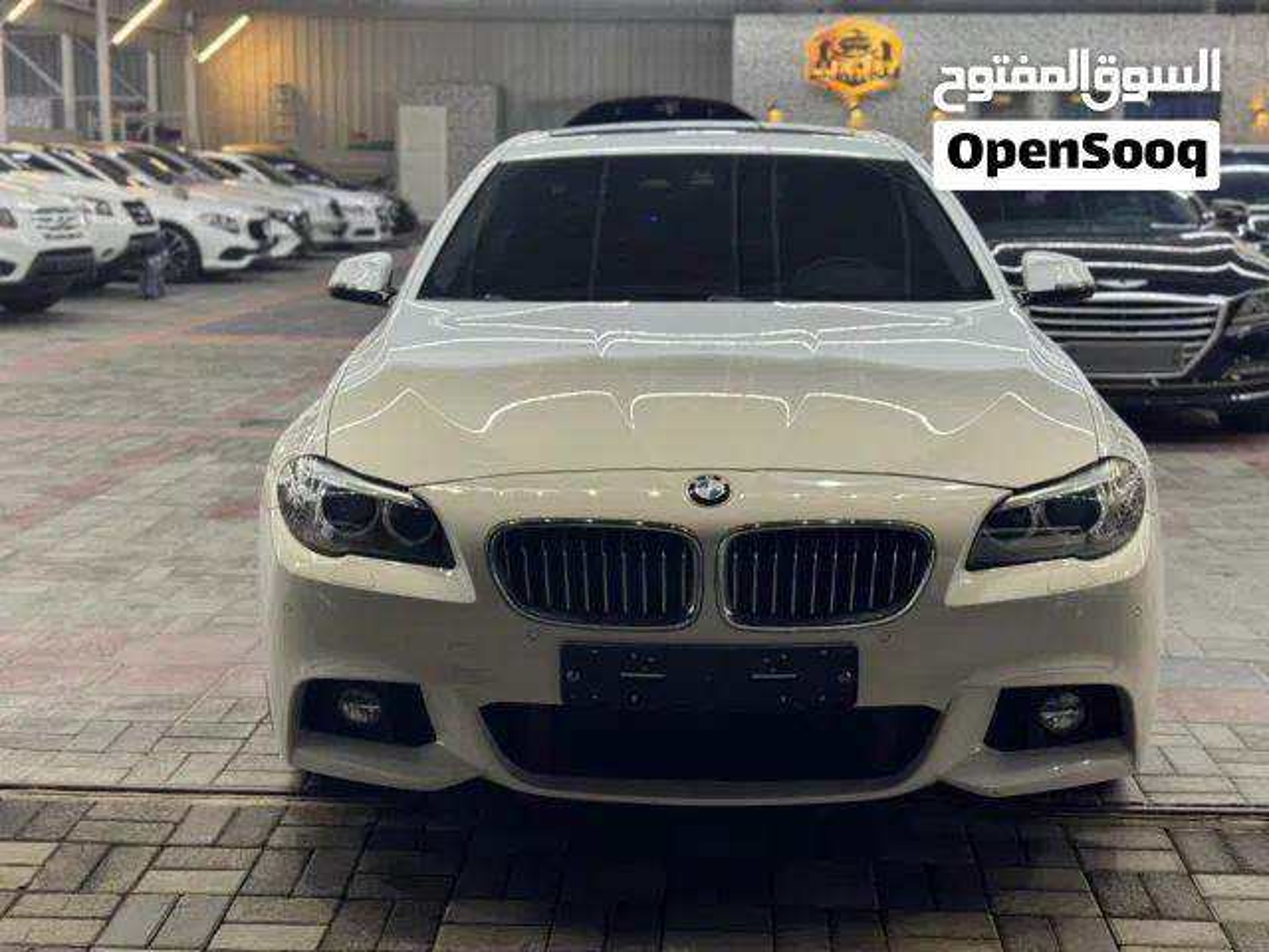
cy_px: 476
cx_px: 634
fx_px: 1760
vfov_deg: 30.3
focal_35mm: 48
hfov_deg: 39.7
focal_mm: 6.76
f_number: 1.78
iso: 80
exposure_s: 1/100
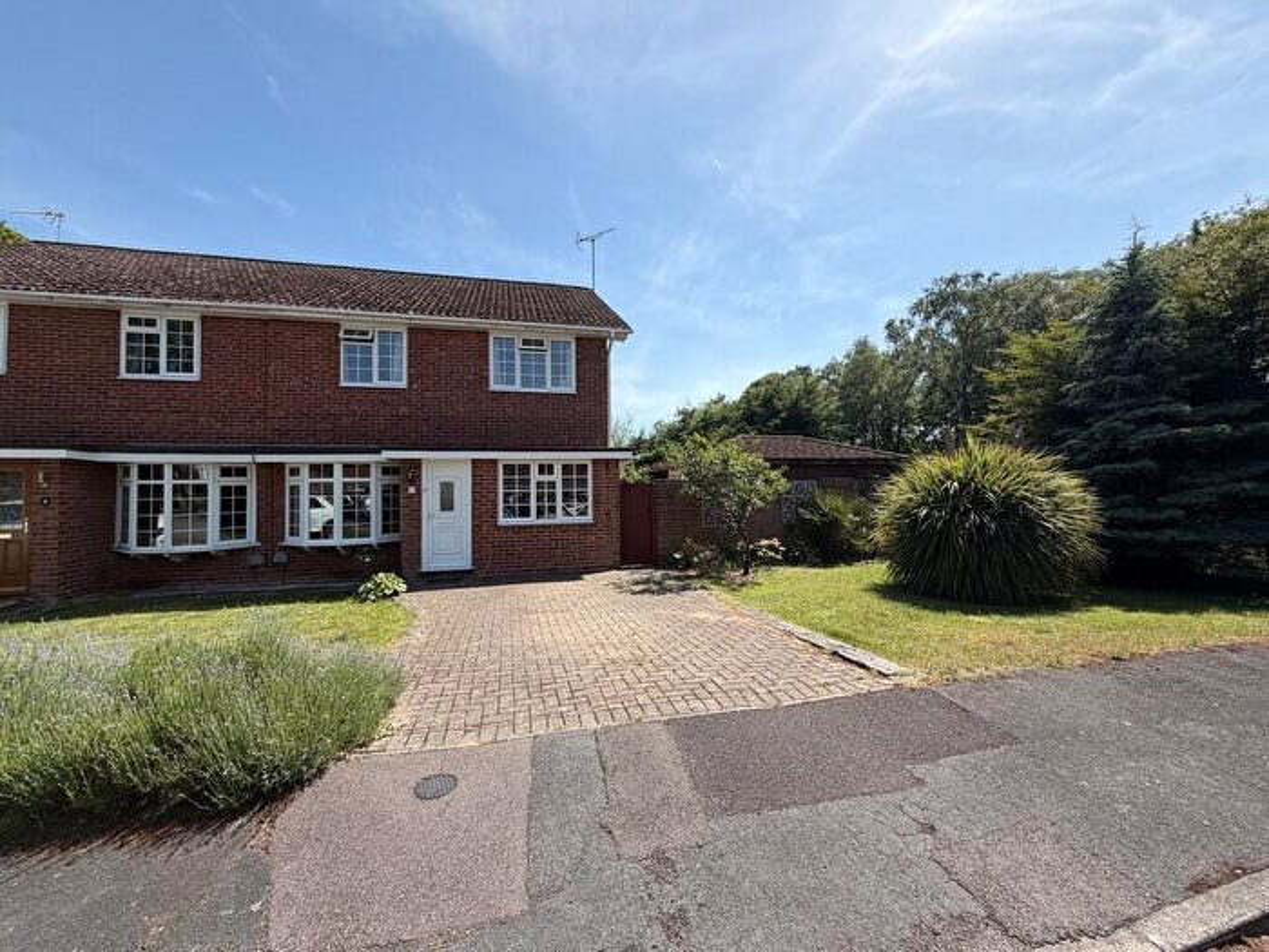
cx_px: 634
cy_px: 476
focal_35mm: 14
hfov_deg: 102.1
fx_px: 513
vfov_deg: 85.7
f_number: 2.2
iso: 25
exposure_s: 1/770
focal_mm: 2.22
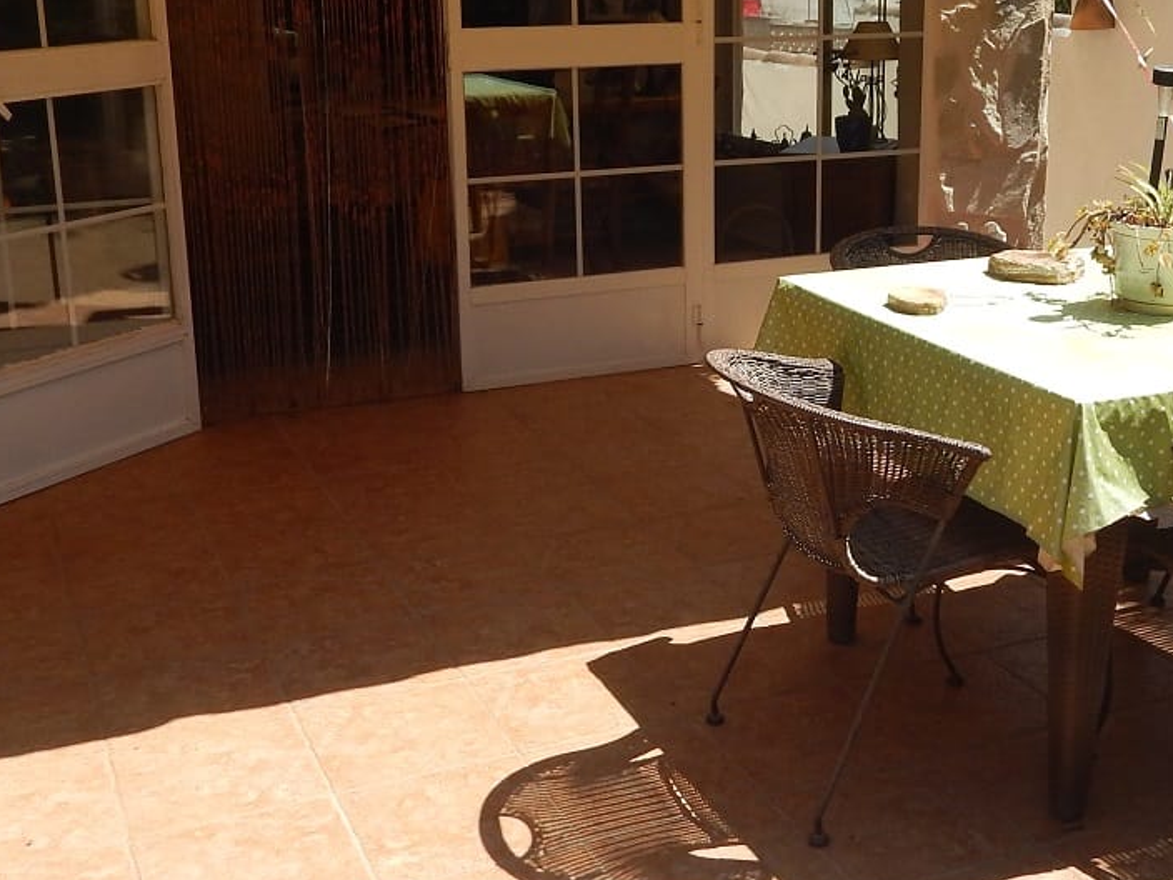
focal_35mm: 49
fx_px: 1660
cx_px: 725
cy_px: 344
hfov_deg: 38.7
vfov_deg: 29.6
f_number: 6
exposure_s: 1/400
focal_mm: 4
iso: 125
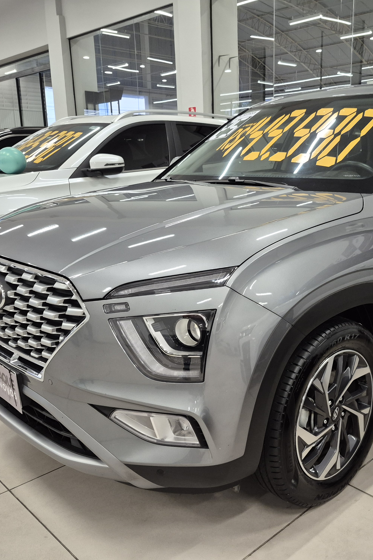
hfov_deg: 40.5
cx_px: 256
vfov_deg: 58.7
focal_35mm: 32
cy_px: 280
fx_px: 497
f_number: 1.8
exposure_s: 1/120
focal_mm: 5.4
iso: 500
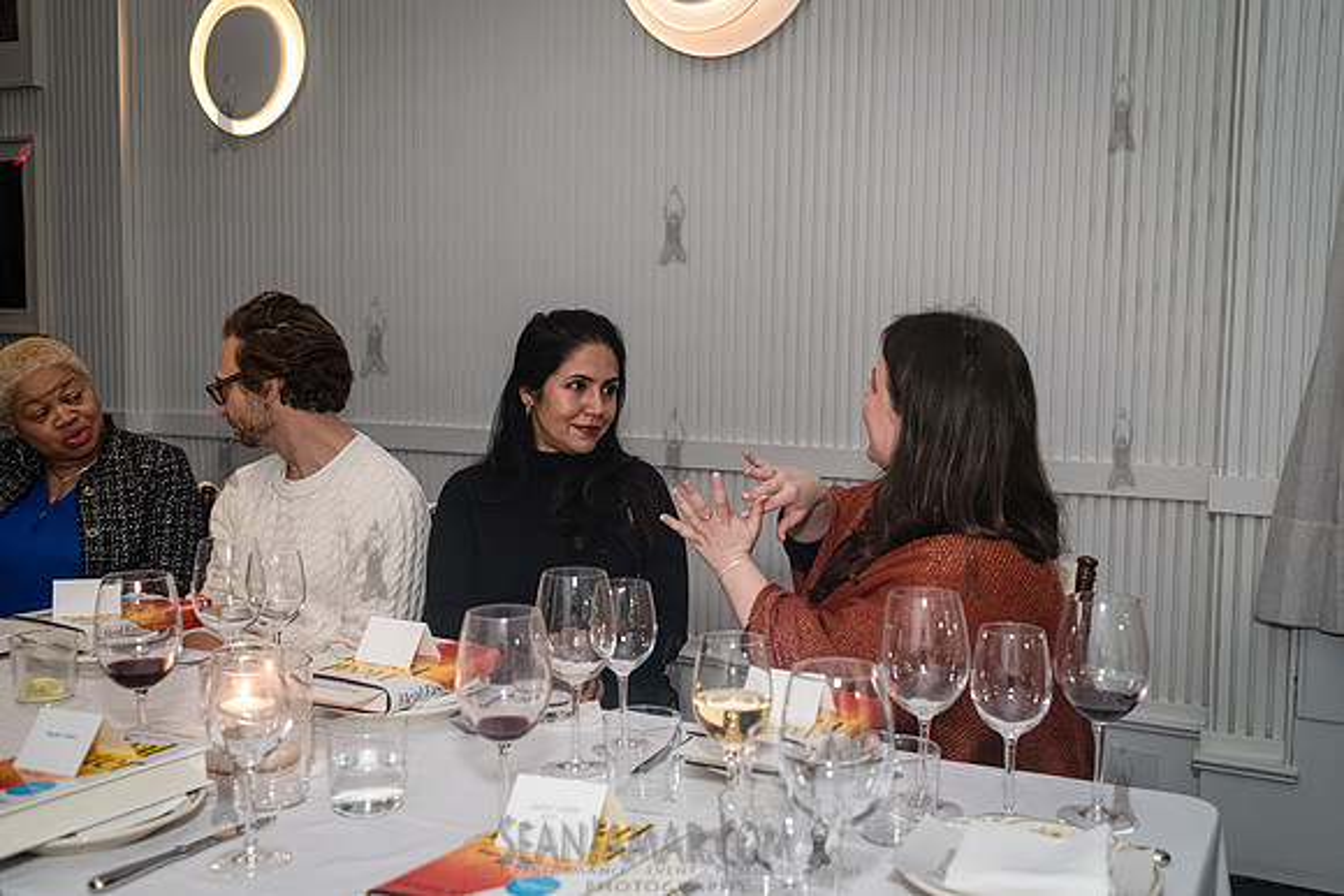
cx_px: 672
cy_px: 448
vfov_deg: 37.9
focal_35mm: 35
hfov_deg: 54.4
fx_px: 1307
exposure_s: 1/320
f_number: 4.5
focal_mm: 35
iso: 6400
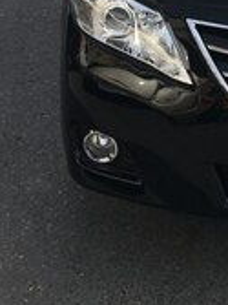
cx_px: 308
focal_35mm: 86
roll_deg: -4.0
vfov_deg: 21.1
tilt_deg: -10.9
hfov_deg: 16.1
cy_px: -68
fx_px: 756
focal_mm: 4.15
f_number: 2.2
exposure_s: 1/1748
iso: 25
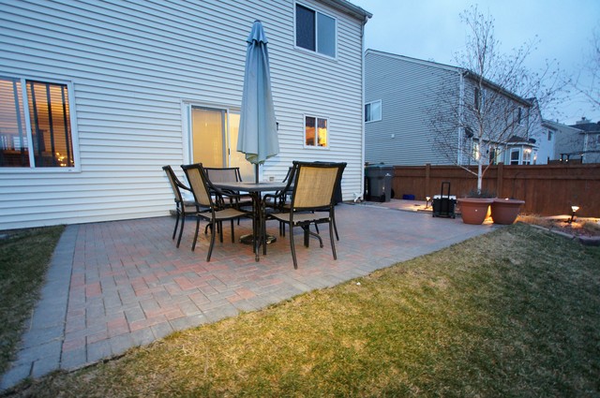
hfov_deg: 95.1
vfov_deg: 71.9
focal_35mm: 16
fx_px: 275
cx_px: 300
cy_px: 199
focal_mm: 11
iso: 1600
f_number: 4.5
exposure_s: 1/8
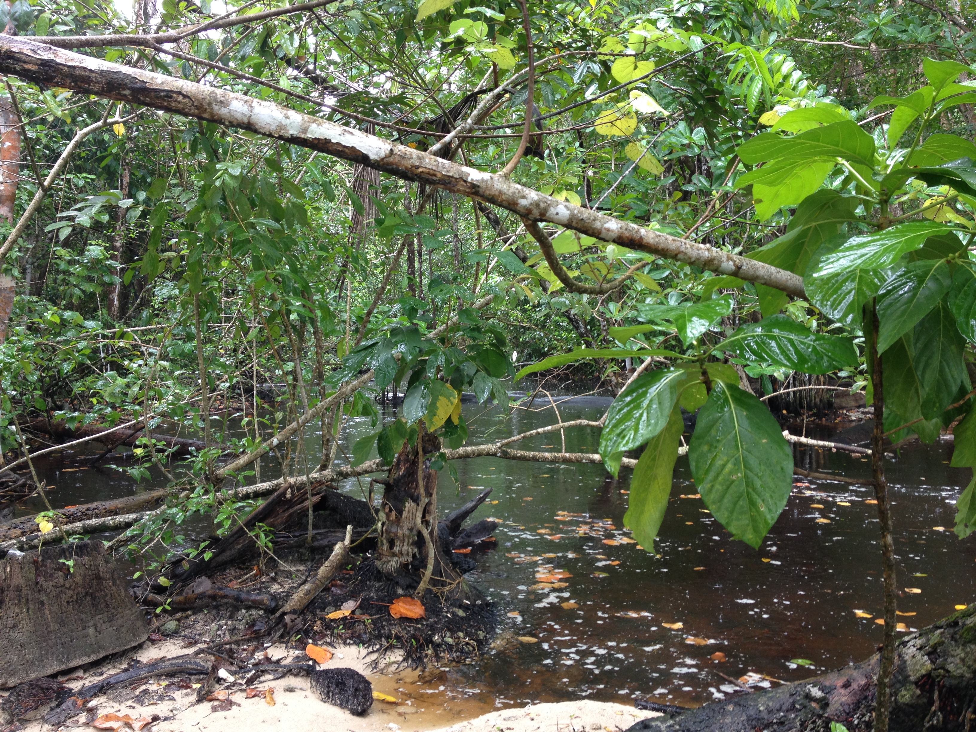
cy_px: 366
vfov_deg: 40.7
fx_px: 987
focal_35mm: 35
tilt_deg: -5.4
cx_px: 488
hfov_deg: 52.6
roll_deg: +0.9
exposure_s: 1/30
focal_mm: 4.28
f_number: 2.4
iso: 50
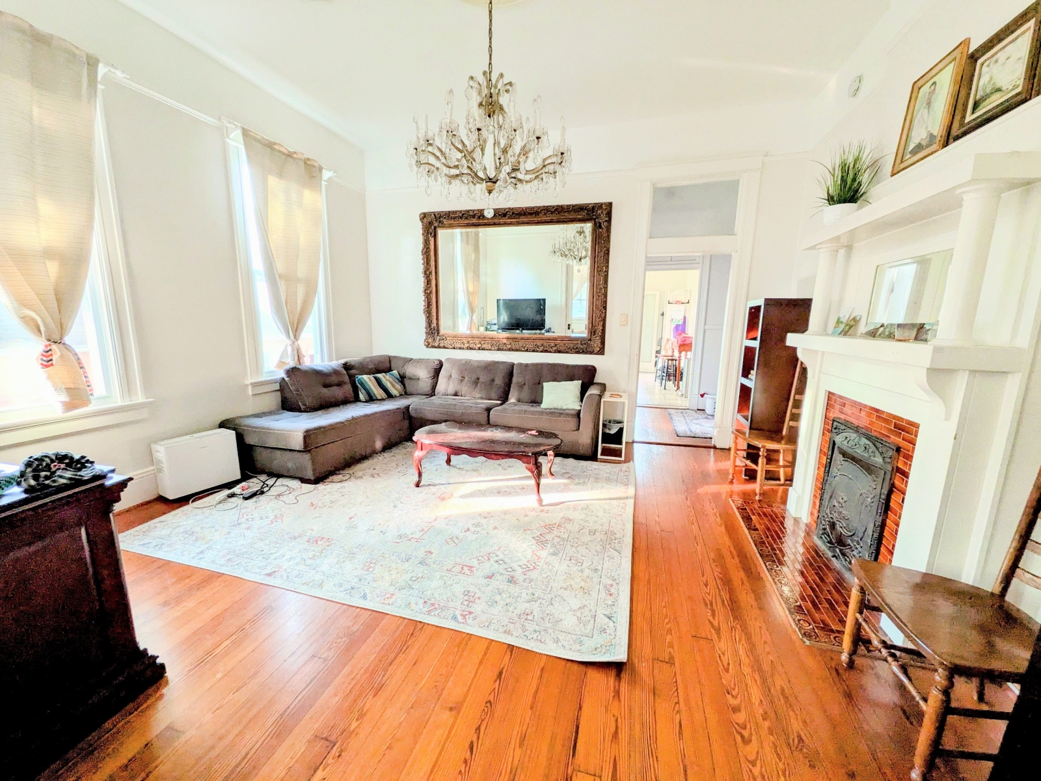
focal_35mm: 14
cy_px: 390
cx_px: 520
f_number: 2.2
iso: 123
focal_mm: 1.85
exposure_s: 1/23.8
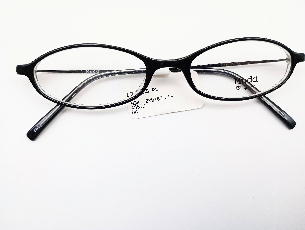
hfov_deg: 63.4
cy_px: 115
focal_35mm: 28
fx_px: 247
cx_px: 152
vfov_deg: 49.9
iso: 100
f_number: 1.8
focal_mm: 4.27
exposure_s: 1/115
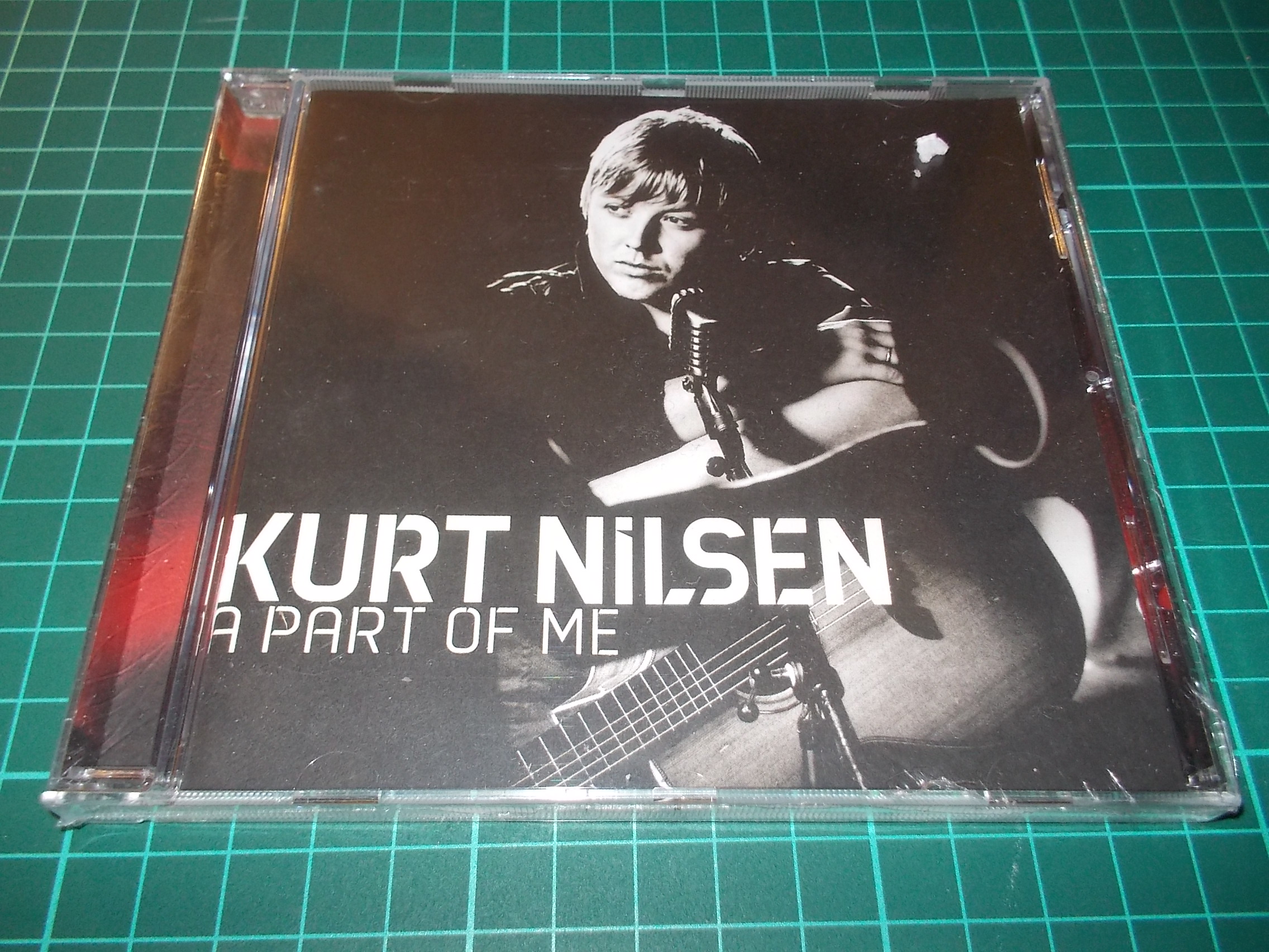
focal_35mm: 29
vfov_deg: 48.2
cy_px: 476
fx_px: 1063
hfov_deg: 61.7
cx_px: 634
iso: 200
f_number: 3.3
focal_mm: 4.1
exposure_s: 1/30
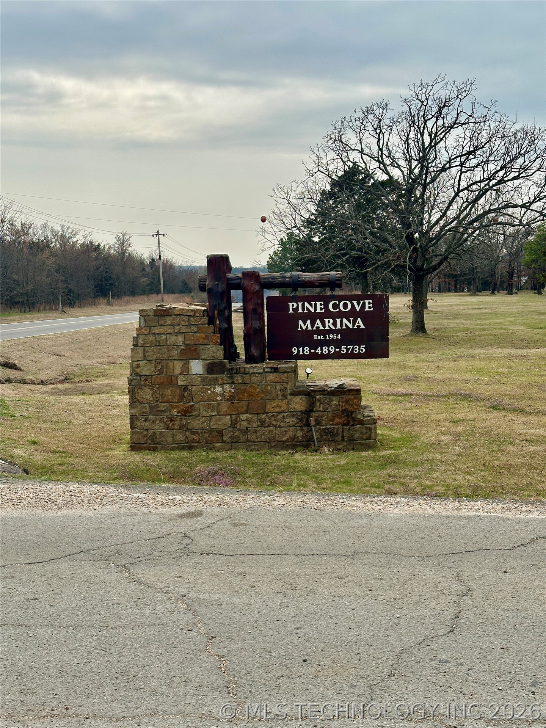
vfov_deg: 39.7
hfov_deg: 30.3
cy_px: 364
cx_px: 273
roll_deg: +0.7
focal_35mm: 48
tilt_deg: -5.8
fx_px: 1009
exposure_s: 1/6623
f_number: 1.78
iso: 64
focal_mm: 6.86
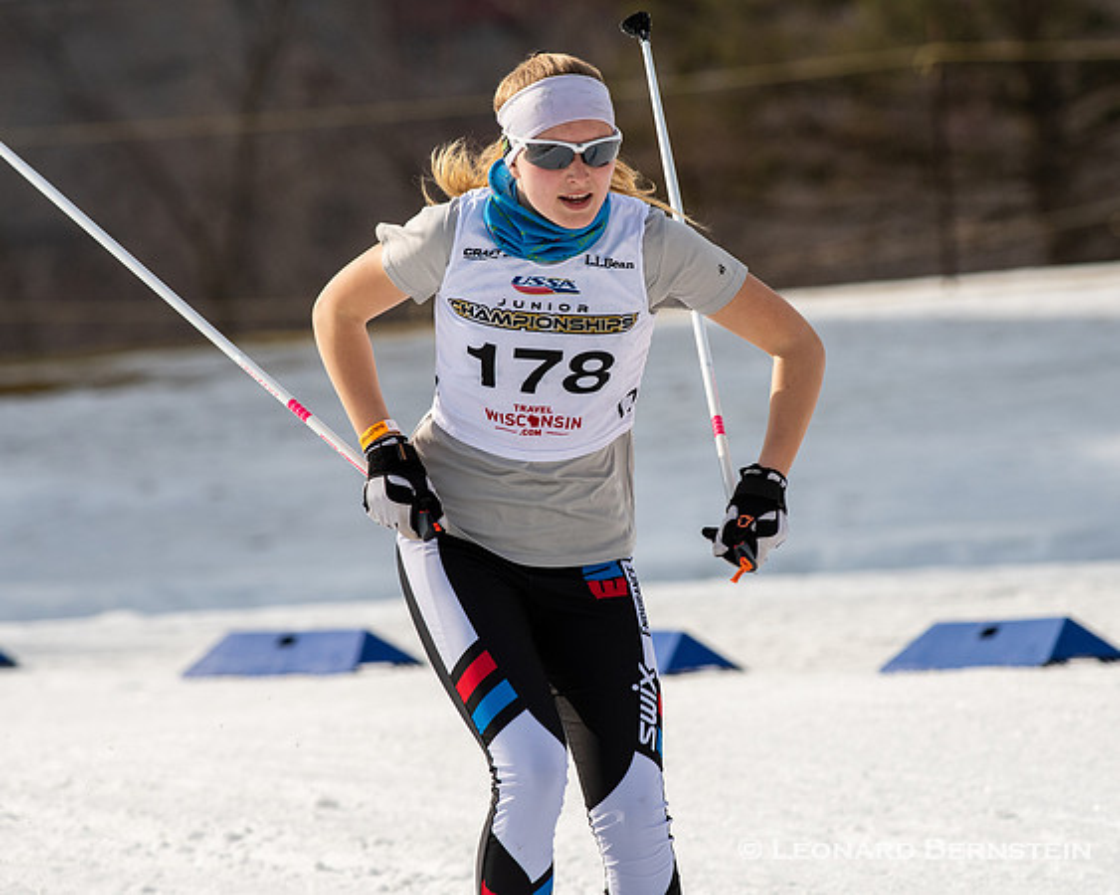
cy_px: 448
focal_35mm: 507
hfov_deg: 3.8
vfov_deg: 3.1
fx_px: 16794
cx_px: 618
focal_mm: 300
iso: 400
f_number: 7.1
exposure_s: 1/2000
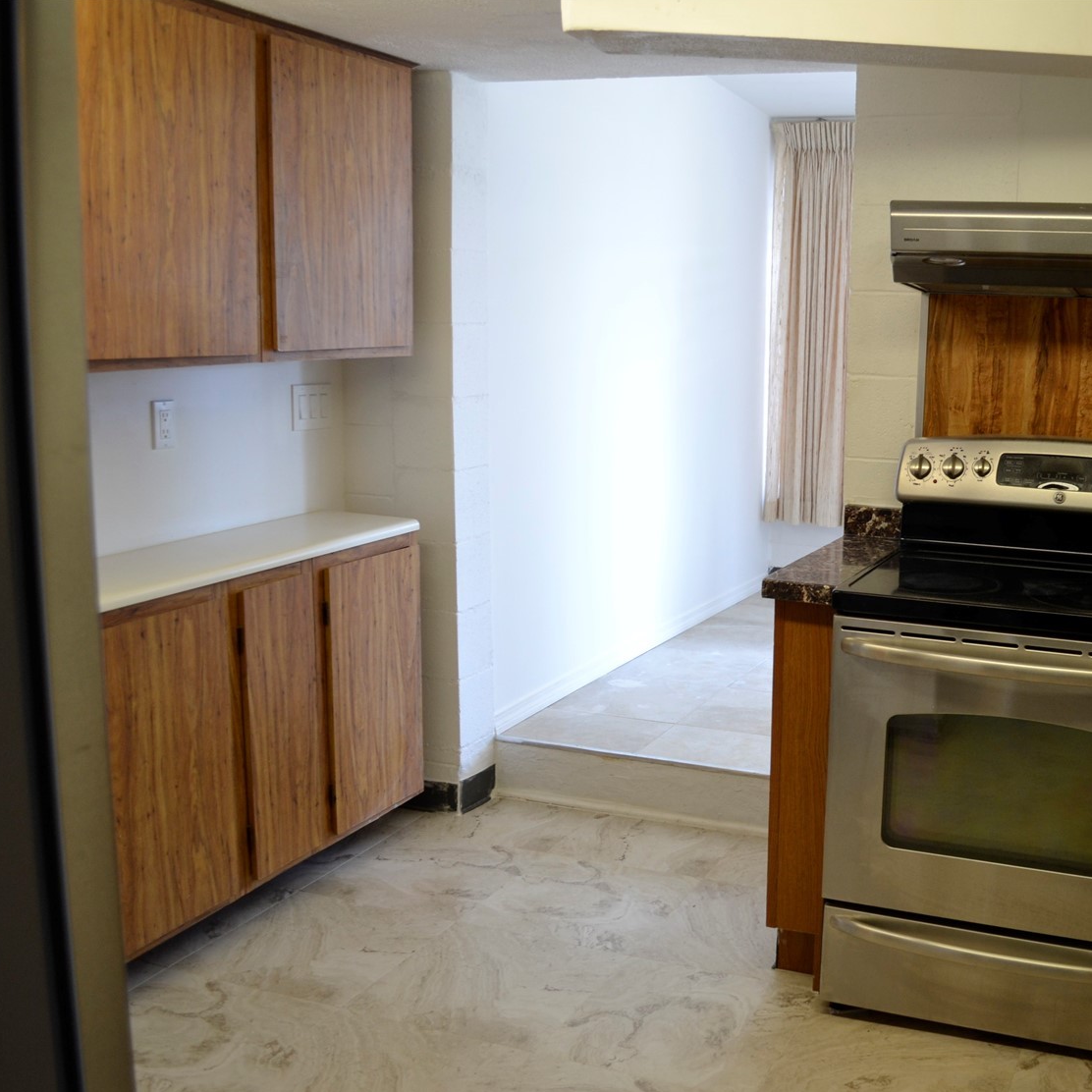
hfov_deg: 45.8
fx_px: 1249
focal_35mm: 35
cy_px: 551
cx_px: 797
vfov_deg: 47.2
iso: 400
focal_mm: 18
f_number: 4
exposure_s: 1/60
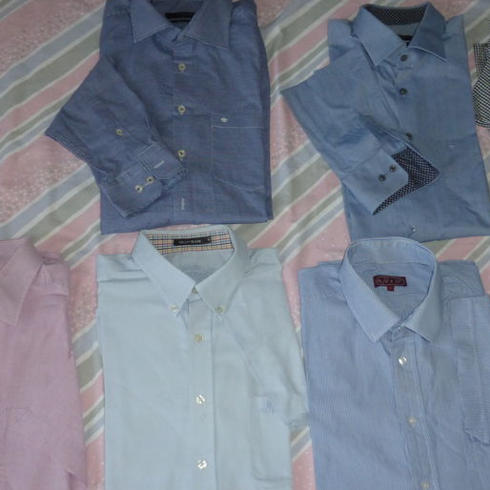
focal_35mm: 43
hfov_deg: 39.1
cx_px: 271
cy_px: 270
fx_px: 689
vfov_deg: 39.1
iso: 320
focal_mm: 4.3
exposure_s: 1/60
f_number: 3.3
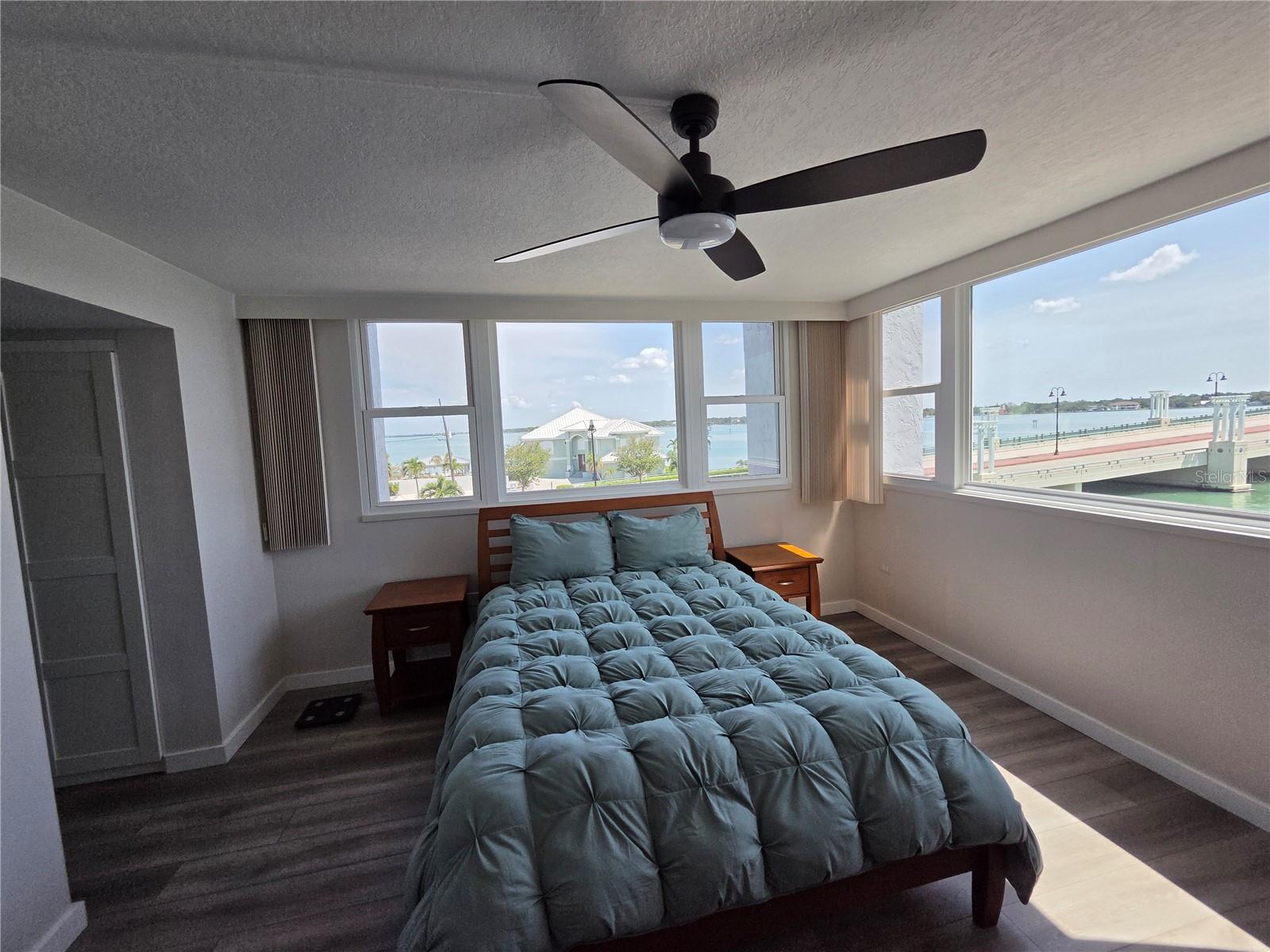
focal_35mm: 13
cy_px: 476
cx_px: 635
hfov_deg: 106.2
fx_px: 477
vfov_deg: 89.9
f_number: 2.2
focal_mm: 2.2
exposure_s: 1/1258
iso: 100
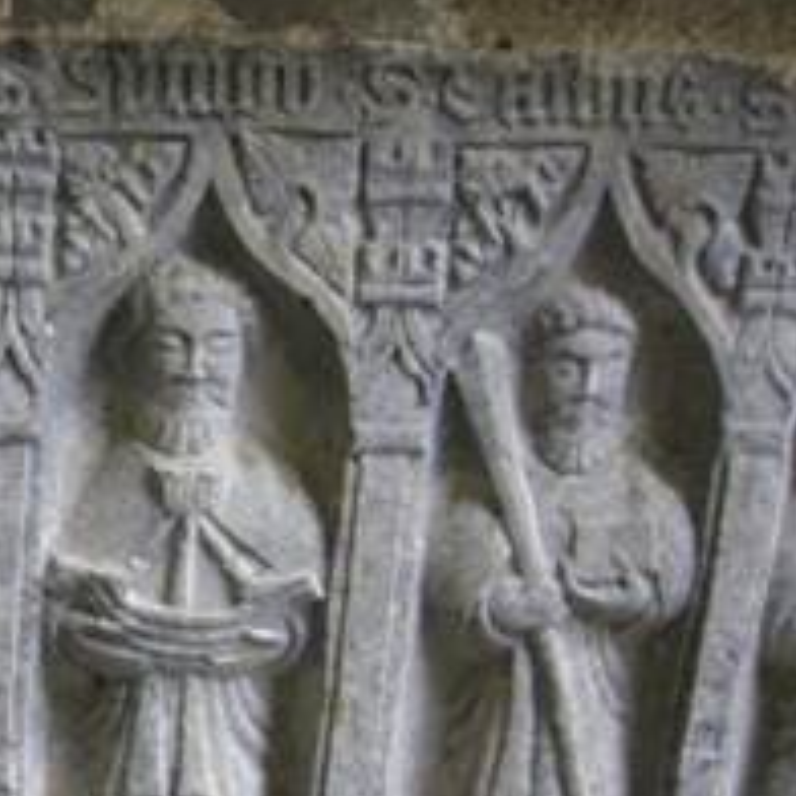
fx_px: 2029
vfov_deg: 22.0
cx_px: -171
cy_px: 585
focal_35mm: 78
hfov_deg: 20.7
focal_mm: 7.5
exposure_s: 1/51.3
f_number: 2.7
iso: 223
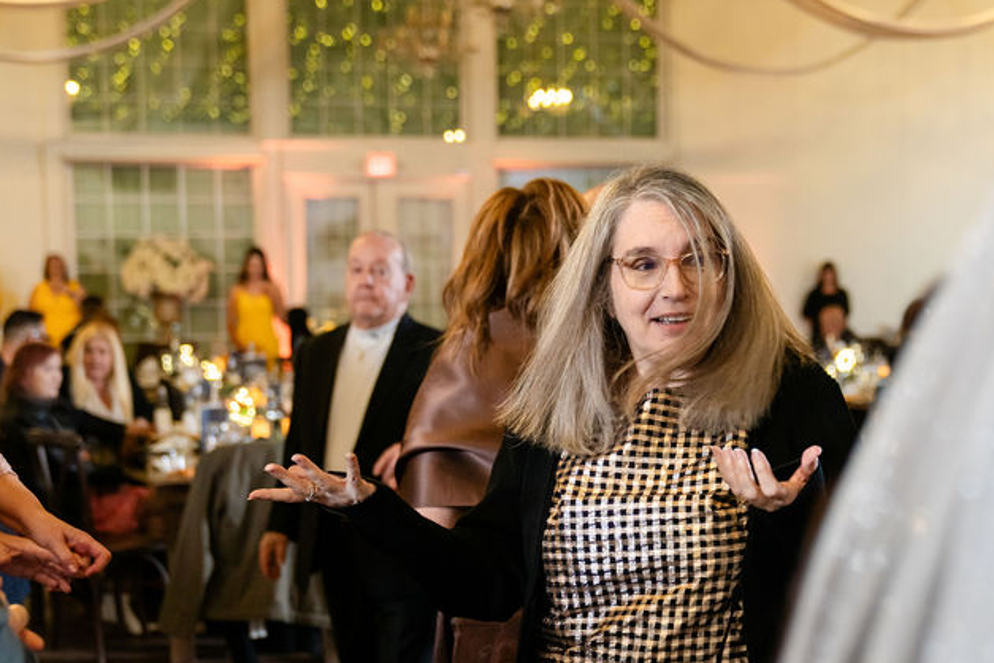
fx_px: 1850
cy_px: 486
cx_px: 658
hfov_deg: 29.9
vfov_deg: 20.2
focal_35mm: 67
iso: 1250
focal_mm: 41
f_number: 2.8
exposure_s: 1/160
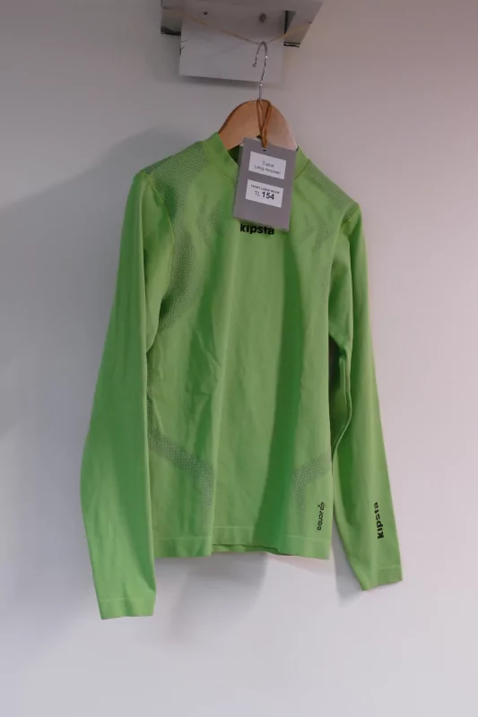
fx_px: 857
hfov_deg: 31.2
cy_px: 358
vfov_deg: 45.4
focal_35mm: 43
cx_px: 239
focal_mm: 15.76
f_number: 3.2
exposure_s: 1/80
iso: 1000
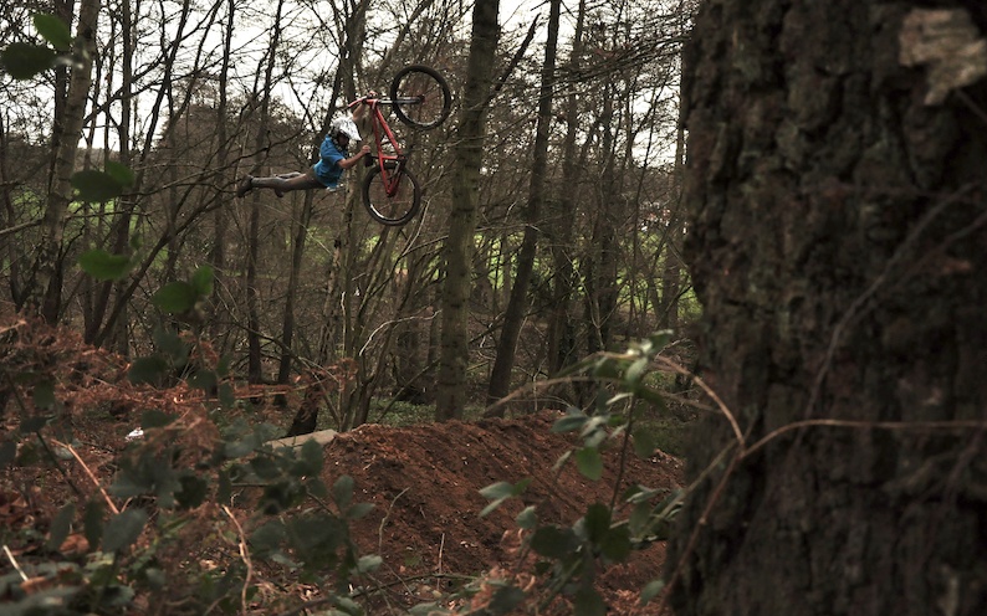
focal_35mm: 40
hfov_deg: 49.3
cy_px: 317
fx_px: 1076
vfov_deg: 32.0
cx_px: 492
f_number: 4.5
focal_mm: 26
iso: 800
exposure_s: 1/800
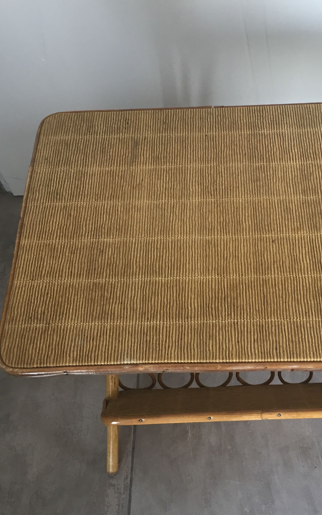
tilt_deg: -56.8
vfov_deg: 51.5
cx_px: 216
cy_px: 273
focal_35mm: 38
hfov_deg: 33.3
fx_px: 534
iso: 100
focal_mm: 4.15
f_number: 2.2
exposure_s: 1/33
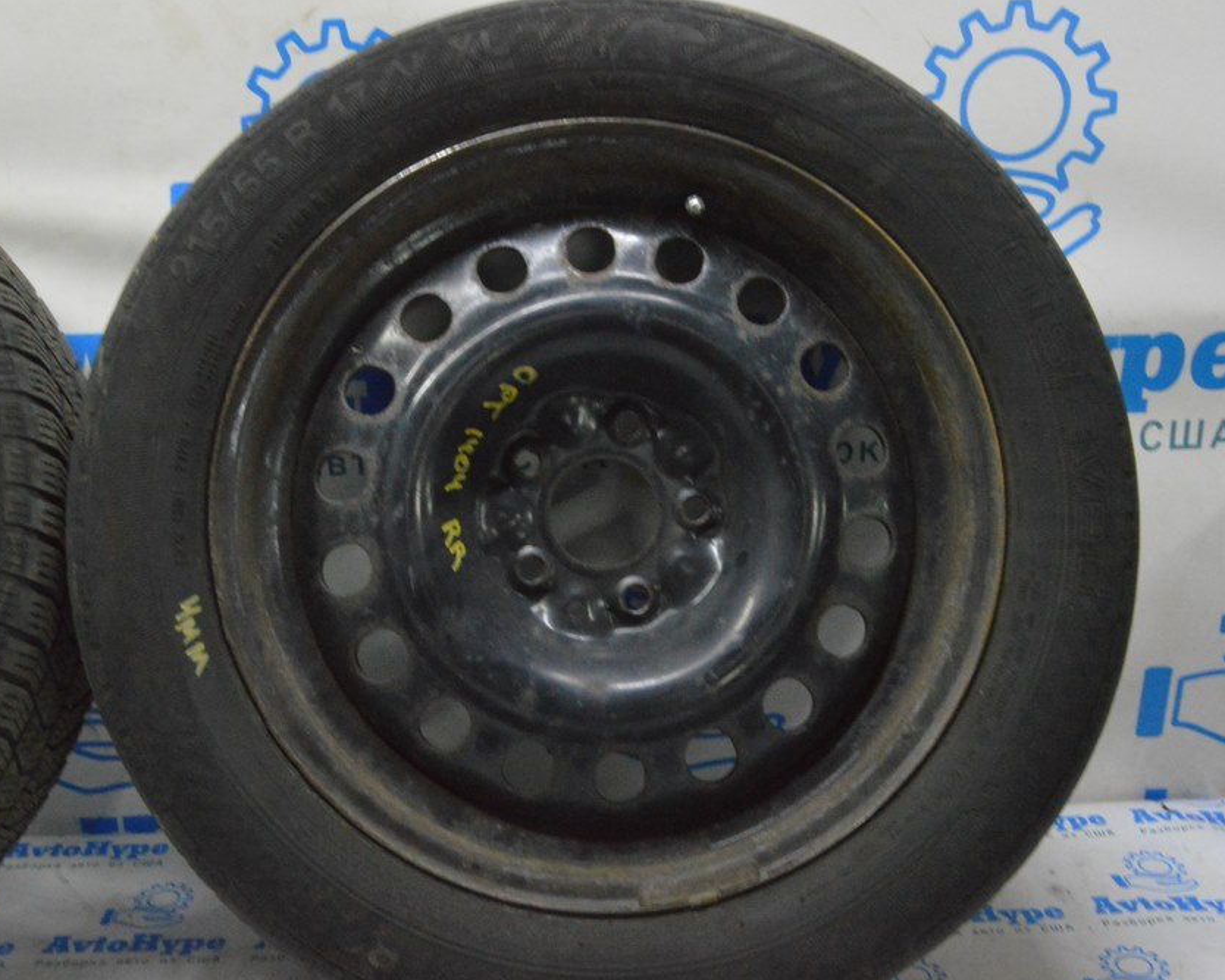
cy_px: 496
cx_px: 546
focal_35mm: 38
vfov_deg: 39.2
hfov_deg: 47.9
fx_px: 1378
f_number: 20
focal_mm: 22
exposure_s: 1/15
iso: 6400
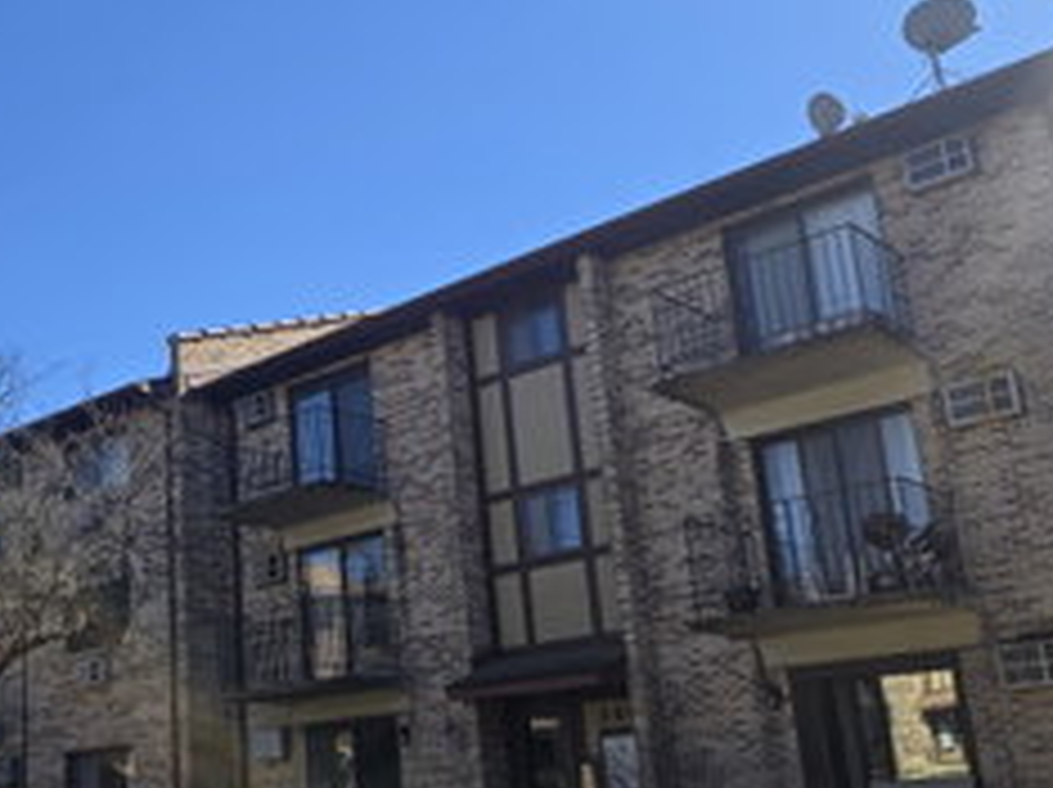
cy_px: 464
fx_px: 1276
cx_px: 389
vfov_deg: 34.2
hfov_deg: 44.4
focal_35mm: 42
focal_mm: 6.3
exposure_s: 1/633
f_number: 1.7
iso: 12
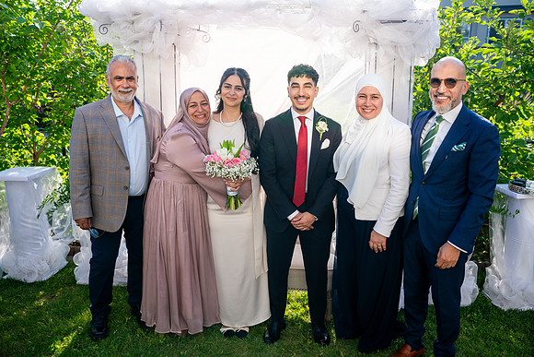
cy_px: 178
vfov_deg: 46.4
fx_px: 415
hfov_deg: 65.5
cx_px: 267
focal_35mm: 28
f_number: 3.5
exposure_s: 1/640
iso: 200
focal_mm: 28
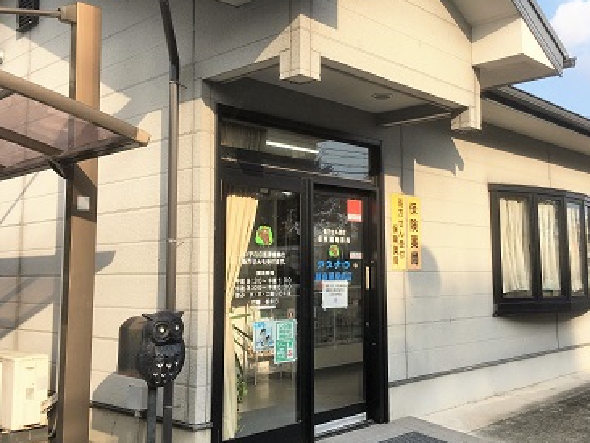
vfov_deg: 37.7
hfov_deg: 48.9
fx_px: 648
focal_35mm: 38
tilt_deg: +5.9
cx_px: 324
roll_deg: -0.2
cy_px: 197
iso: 25
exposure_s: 1/927
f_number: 2.2
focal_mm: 4.15
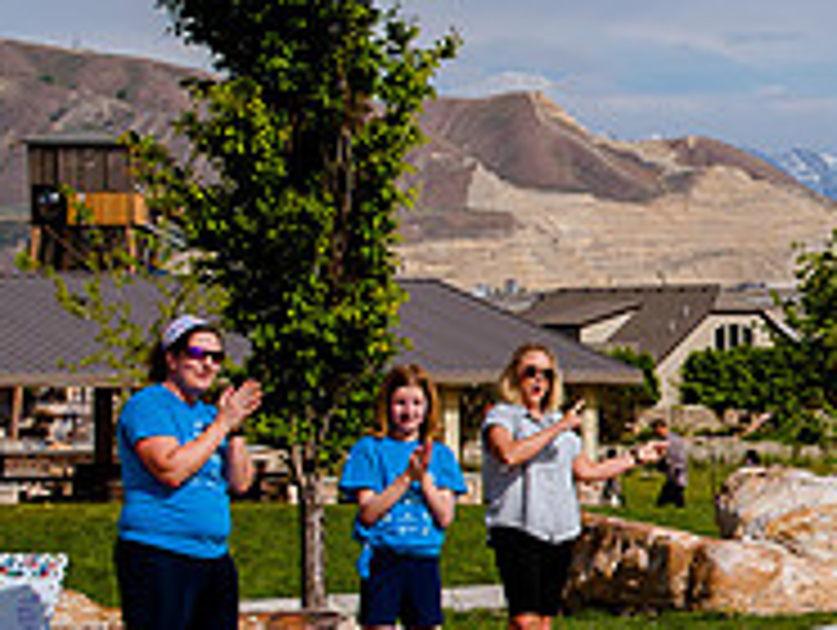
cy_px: 484
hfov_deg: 10.7
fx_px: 4310
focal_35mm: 178
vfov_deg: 8.3
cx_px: 1270
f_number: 10
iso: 200
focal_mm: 50
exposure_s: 1/640
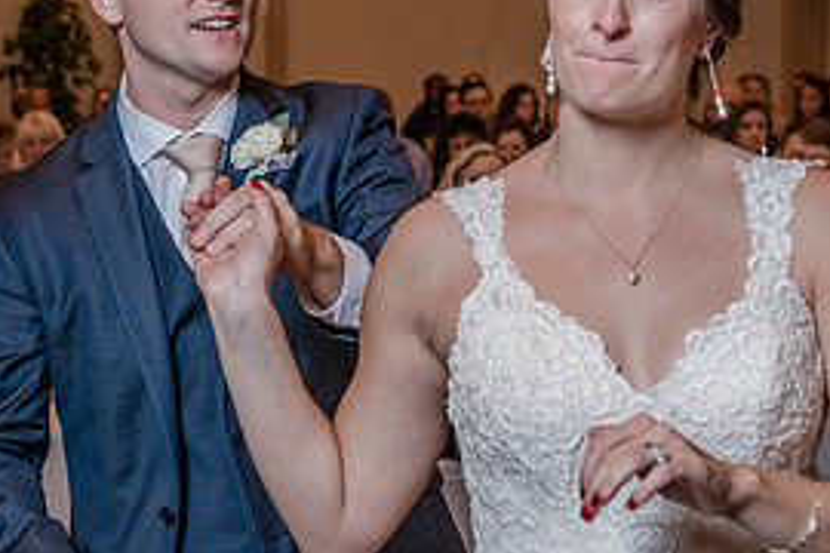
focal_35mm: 107
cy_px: 247
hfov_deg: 19.1
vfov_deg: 12.8
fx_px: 2467
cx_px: 336
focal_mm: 42
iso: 2000
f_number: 4
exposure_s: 1/250
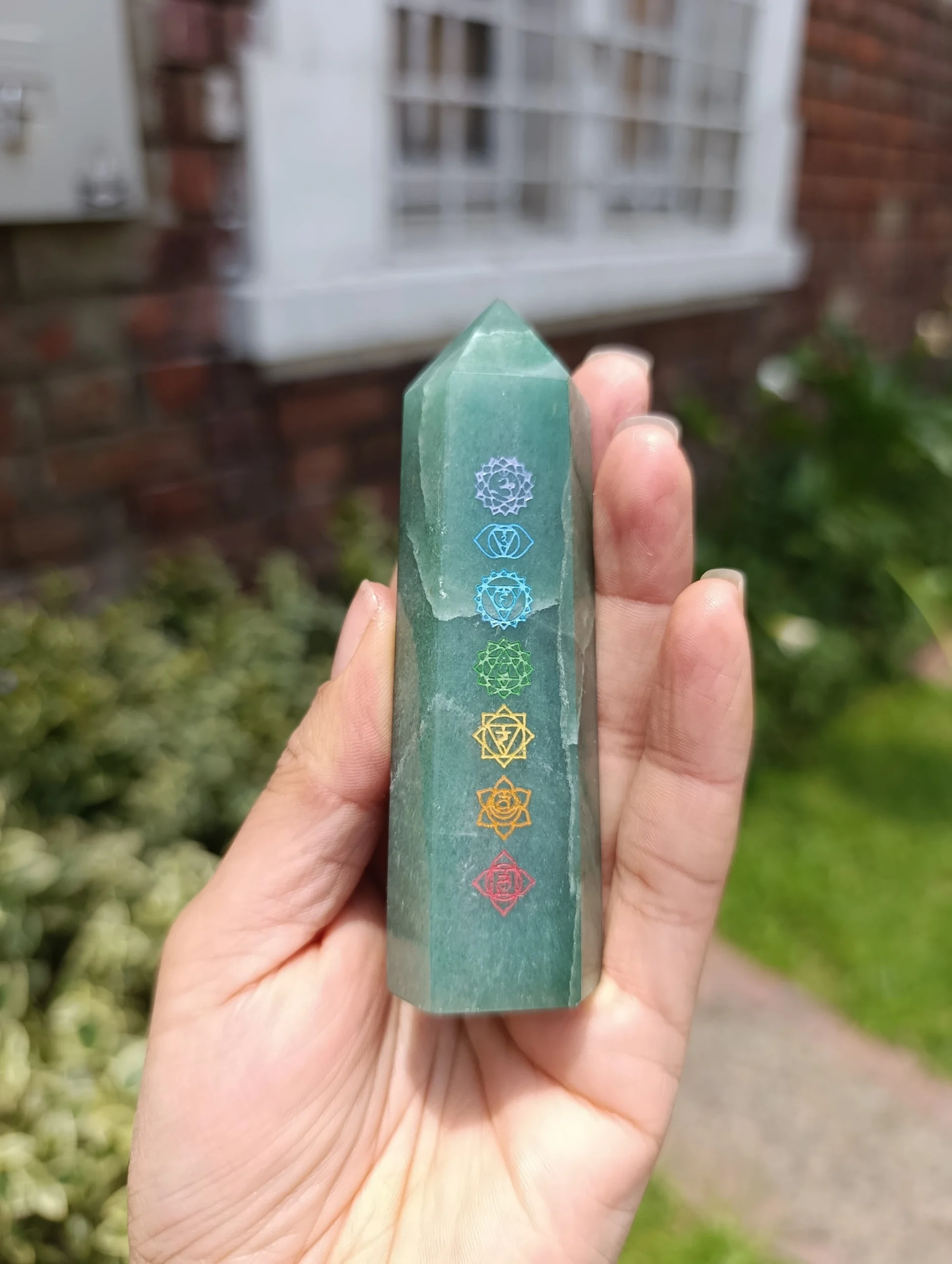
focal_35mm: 23
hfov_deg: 59.0
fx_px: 841
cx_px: 476
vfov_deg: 73.8
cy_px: 632
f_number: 1.65
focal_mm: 6.11
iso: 50
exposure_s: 1/296
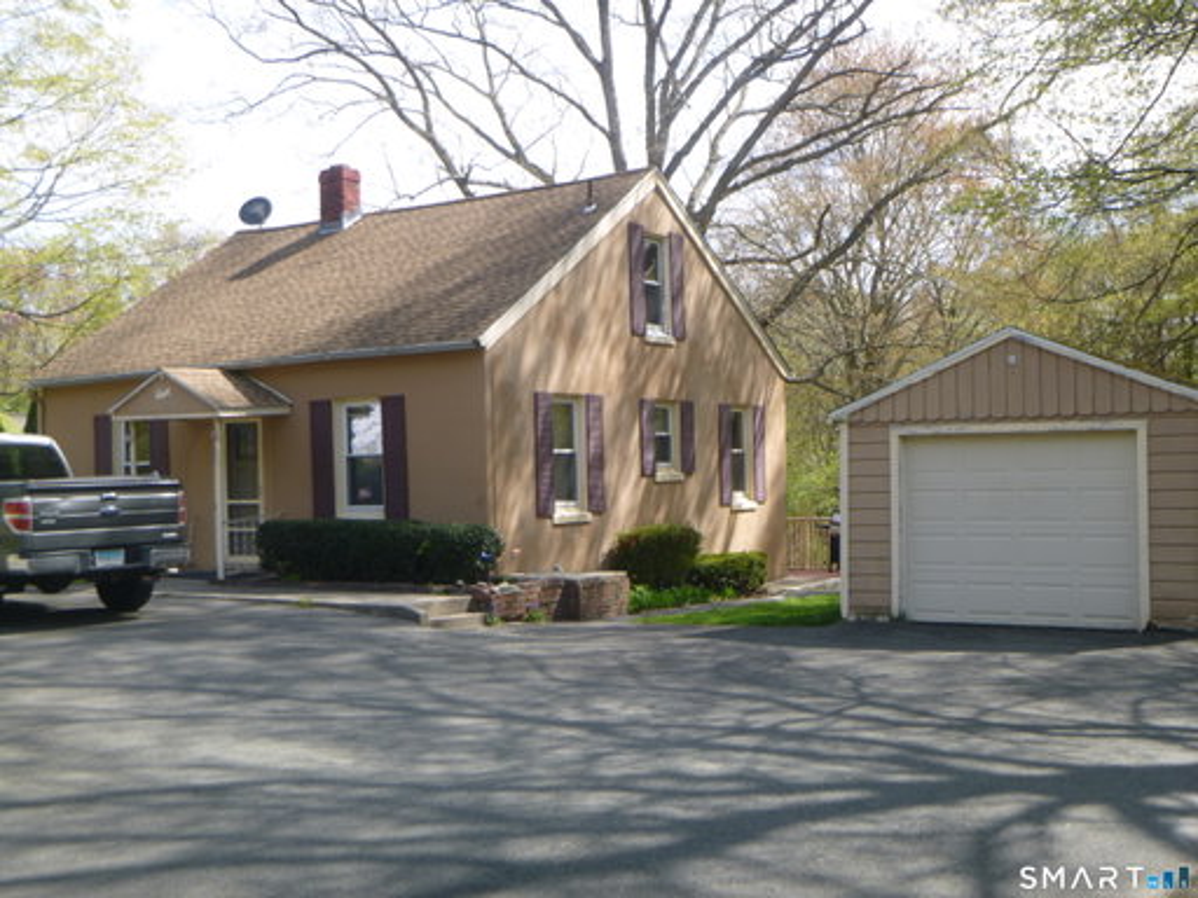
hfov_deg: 42.9
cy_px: 449
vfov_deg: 32.9
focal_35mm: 44
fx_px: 1523
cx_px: 599
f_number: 4.7
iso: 100
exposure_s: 1/160
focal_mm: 7.9
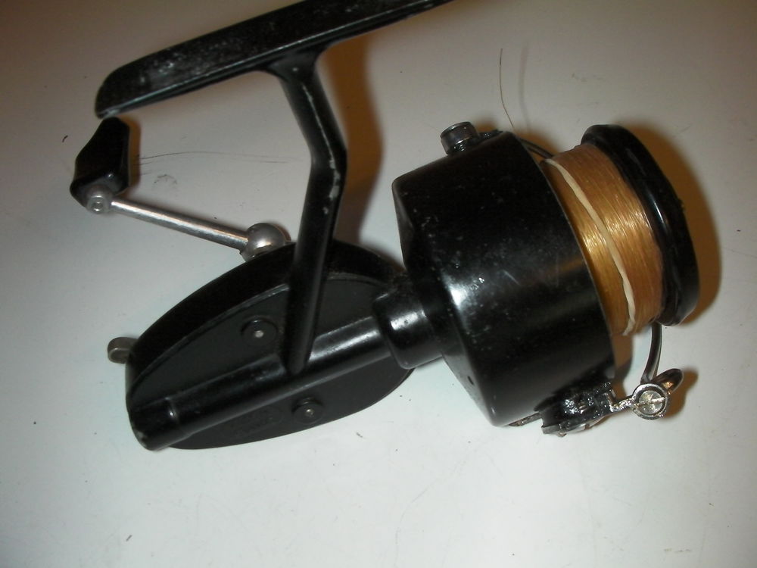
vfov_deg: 37.7
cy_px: 284
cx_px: 378
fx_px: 831
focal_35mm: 38
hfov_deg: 49.0
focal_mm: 6.3
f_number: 5.6
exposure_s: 1/30
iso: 200
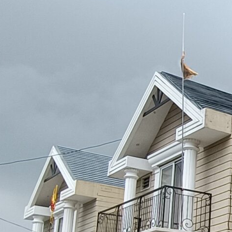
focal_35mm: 76
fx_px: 576
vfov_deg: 22.1
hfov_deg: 18.3
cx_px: 410
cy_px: 219
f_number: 2.2
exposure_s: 1/385
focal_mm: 1.68
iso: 64
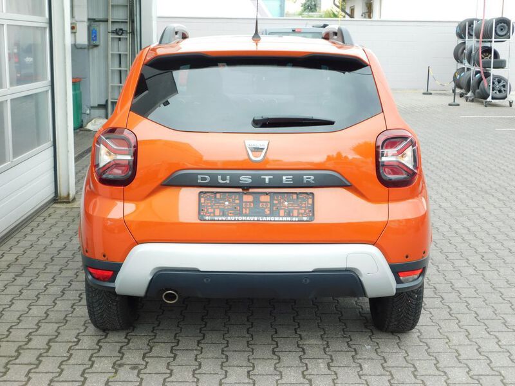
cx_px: 258
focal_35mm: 51
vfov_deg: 28.6
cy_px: 193
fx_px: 759
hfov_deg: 37.5
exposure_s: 1/100
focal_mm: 9
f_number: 3.8
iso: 125
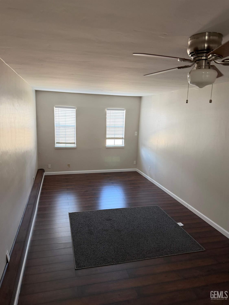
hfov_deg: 56.8
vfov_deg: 71.6
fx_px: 212
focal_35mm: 24
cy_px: 152
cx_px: 114
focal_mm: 6.76
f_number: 1.78
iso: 320
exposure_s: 1/60
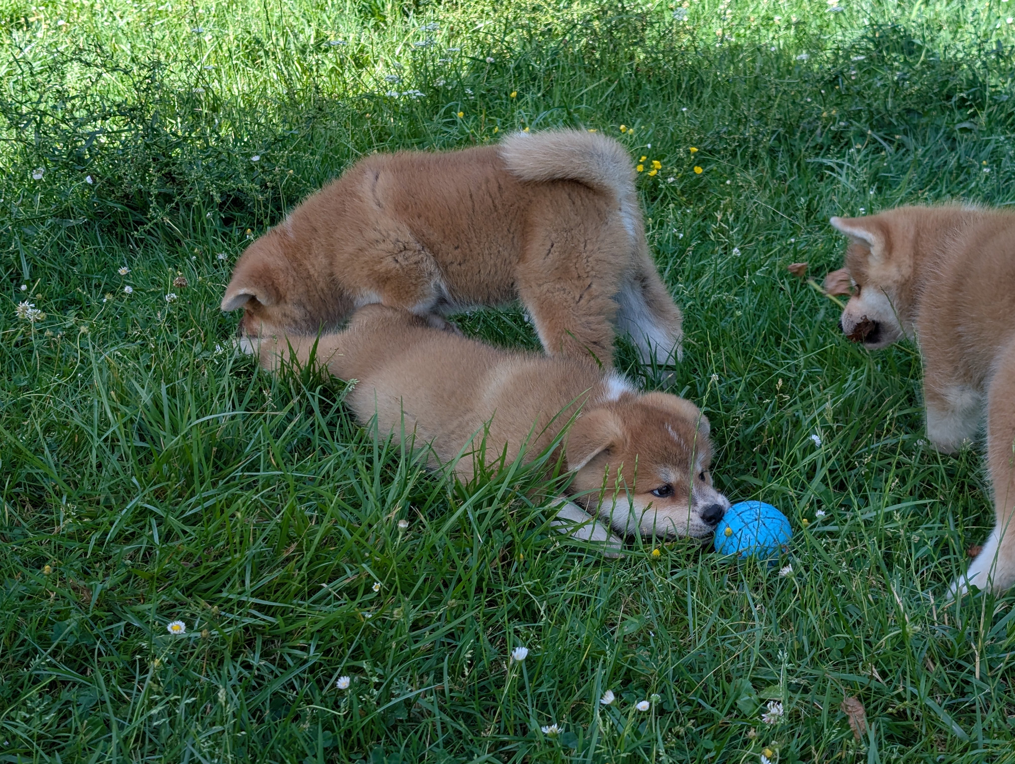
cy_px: 382
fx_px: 1439
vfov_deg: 29.7
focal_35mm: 49
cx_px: 508
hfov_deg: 38.9
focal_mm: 6.9
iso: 21
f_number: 1.68
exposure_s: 1/281
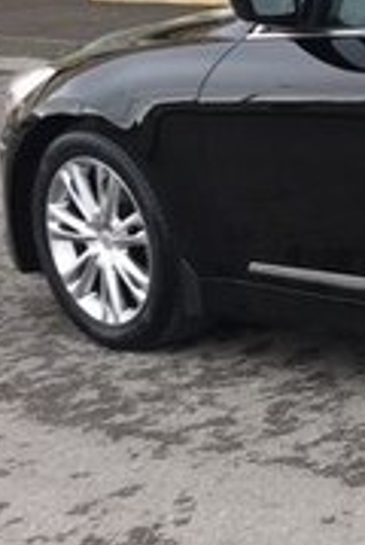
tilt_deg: -13.0
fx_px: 1682
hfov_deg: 10.7
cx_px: 861
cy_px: 257
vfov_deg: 18.4
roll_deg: +2.1
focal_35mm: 111
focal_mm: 4.15
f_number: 2.2
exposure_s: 1/111
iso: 32
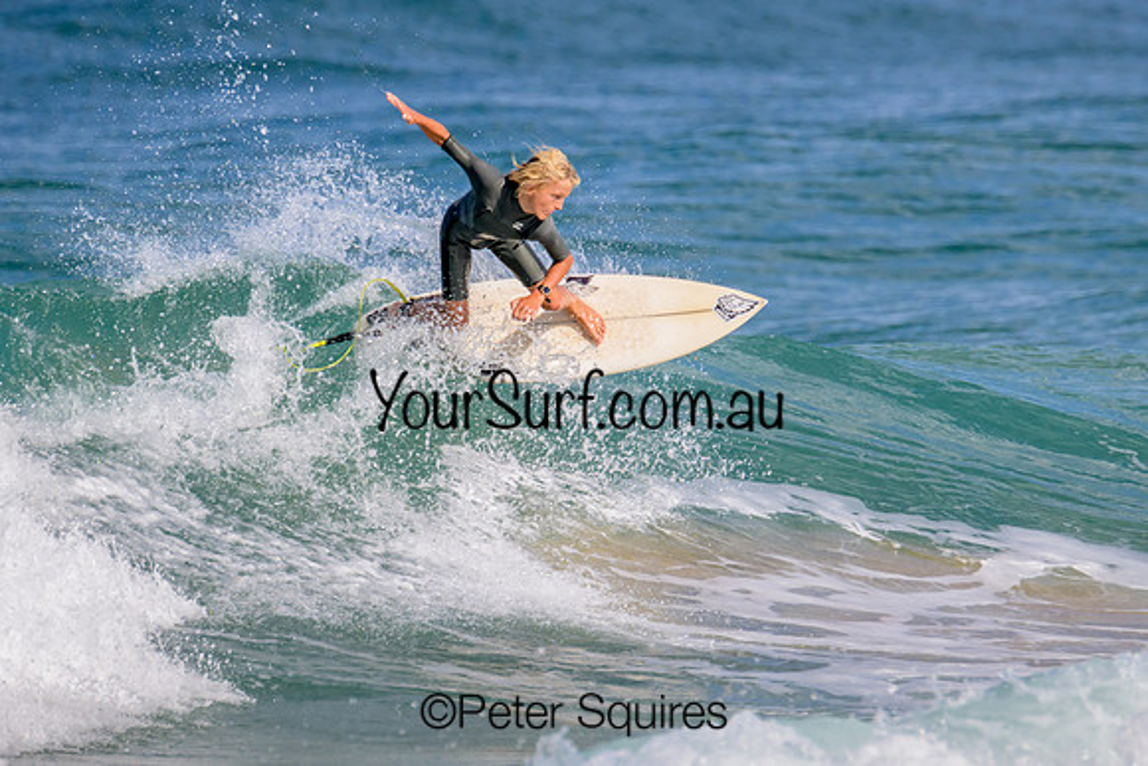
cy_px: 331
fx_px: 27899
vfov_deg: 1.6
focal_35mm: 875
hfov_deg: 2.4
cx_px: 626
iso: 720
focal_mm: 680
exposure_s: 1/2000
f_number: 11
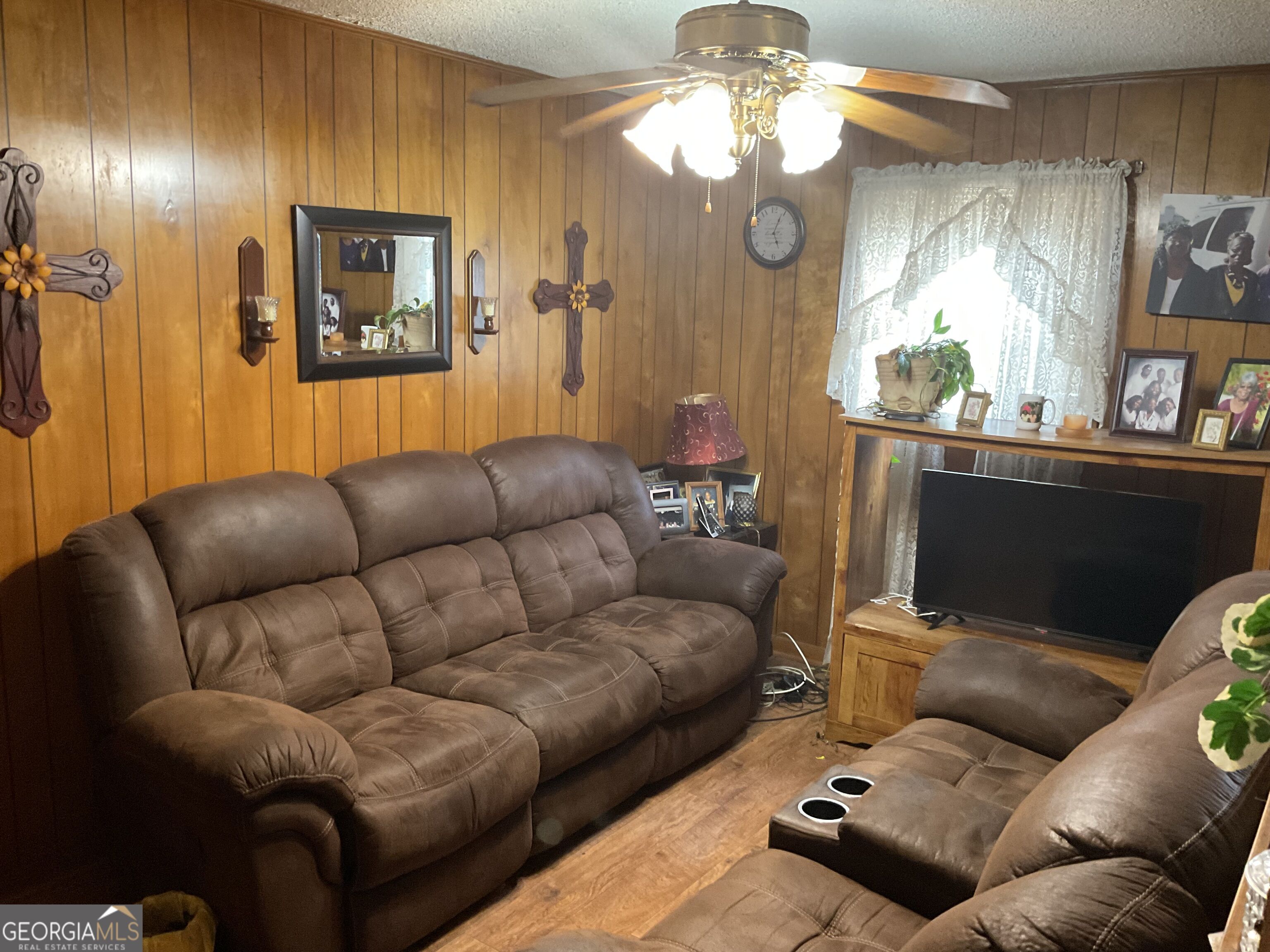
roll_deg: -1.9
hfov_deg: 61.7
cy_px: 476
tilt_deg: -11.4
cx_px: 635
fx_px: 1064
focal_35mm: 29
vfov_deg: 48.2
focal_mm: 3
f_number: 1.8
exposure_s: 1/40
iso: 250
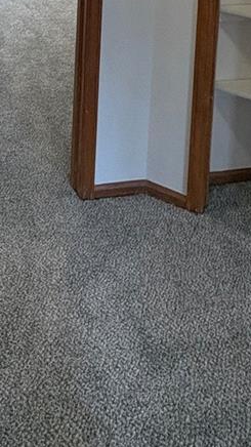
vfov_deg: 35.5
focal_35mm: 42
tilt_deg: -2.8
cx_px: 18
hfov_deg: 27.2
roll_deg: -2.6
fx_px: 497
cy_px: -115
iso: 200
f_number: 2.2
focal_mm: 2.22
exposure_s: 1/120
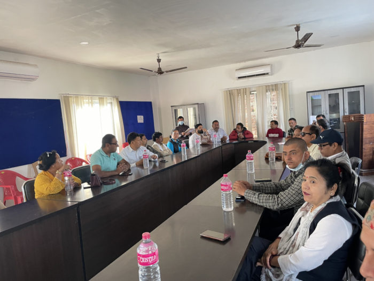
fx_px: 281
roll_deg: +5.2
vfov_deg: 53.1
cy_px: 140
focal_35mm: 26
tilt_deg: -4.1
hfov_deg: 67.3
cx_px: 187
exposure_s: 1/60
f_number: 1.6
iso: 125
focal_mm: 4.2
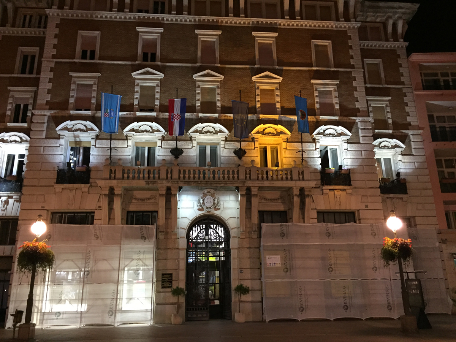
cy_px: 171
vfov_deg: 48.2
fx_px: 382
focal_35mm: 29
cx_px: 228
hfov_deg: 61.7
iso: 250
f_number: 2.2
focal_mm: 4.15
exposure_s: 1/33
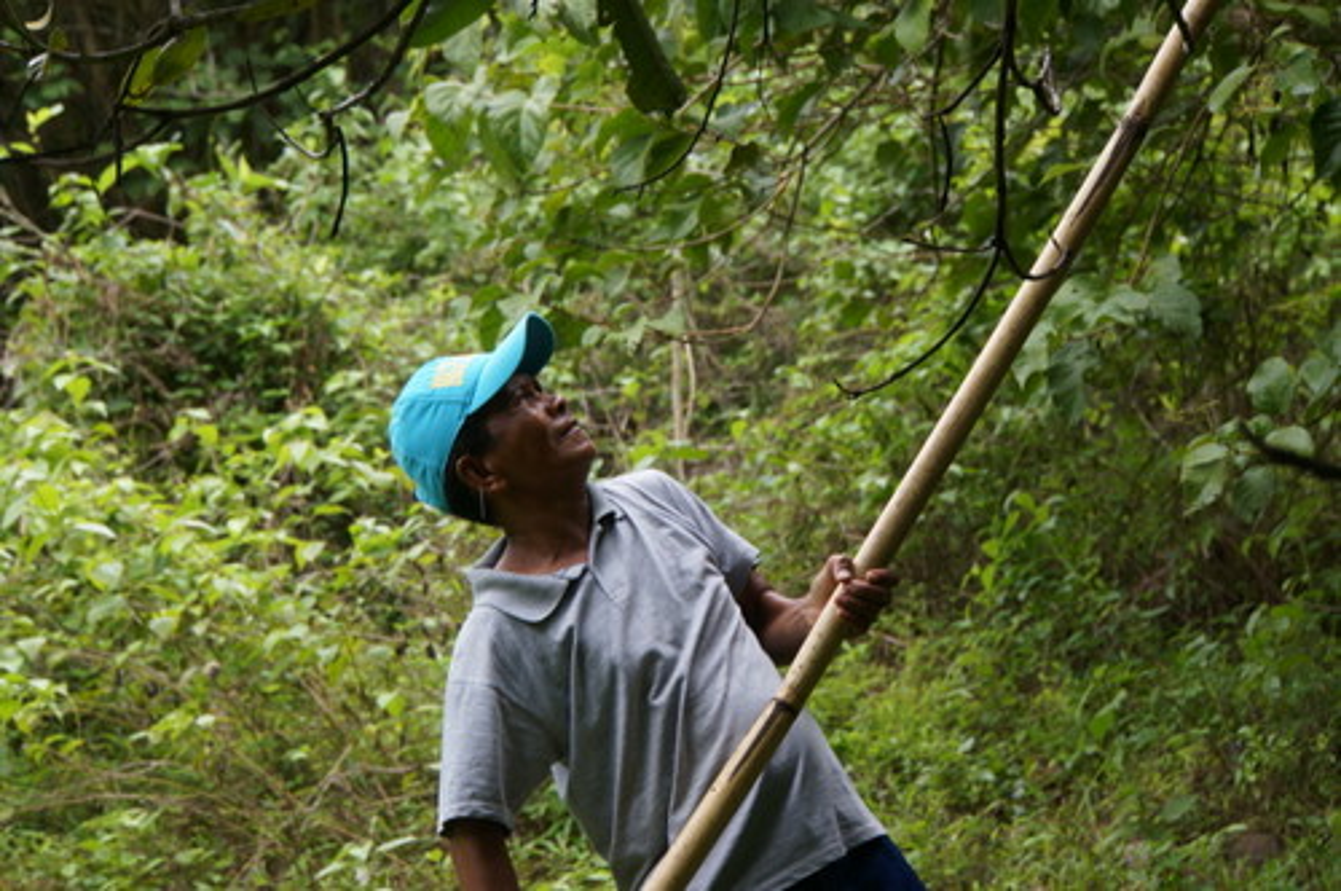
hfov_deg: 23.2
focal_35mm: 88
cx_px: 670
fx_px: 3264
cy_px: 446
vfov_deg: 15.5
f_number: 5.6
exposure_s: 1/100
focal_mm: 58.5
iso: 320
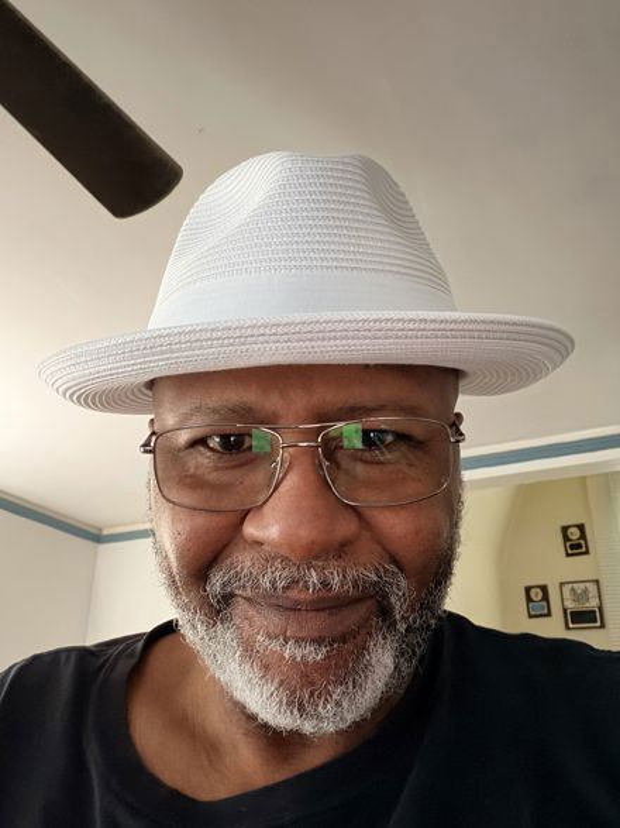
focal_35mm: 30
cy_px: 414
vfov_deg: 60.0
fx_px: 717
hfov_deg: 46.8
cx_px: 310
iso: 2000
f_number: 1.9
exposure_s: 1/15
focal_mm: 2.71
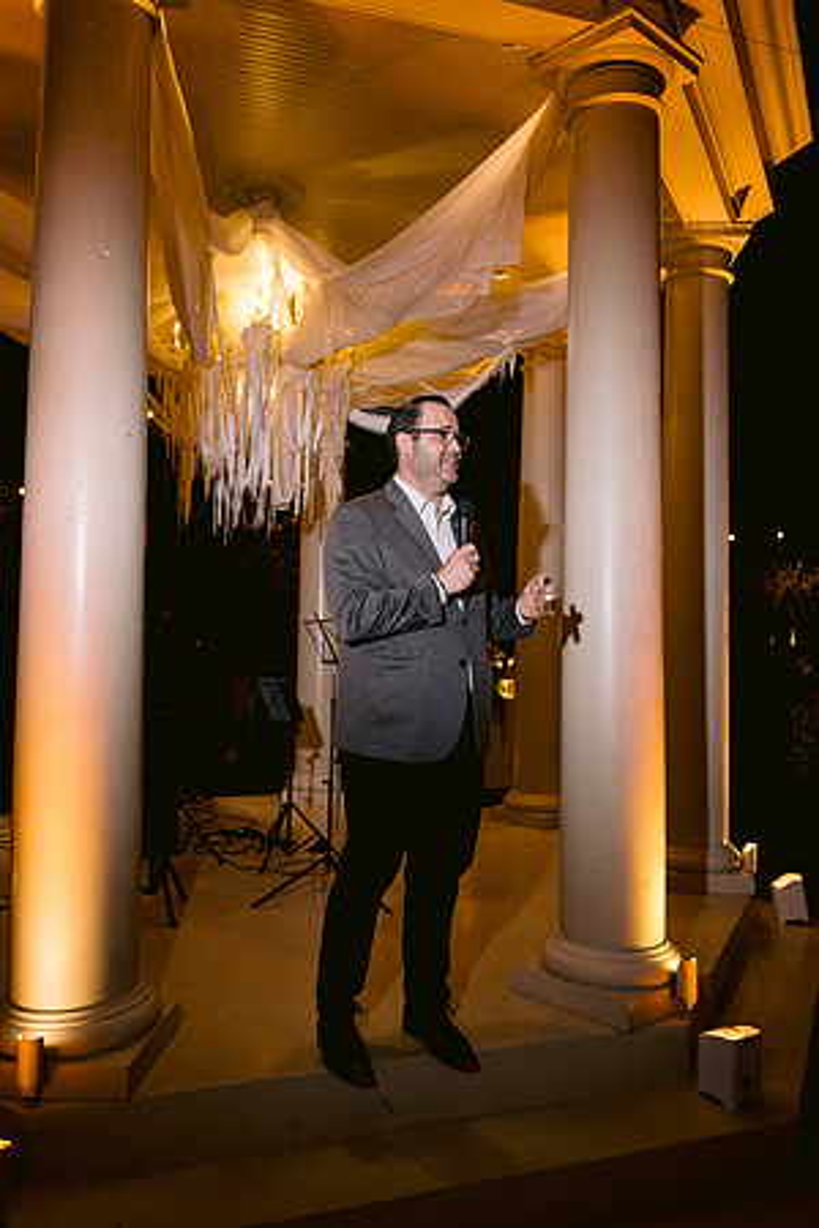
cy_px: 614
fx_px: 955
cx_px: 410
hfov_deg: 46.4
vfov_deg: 65.5
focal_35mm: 28
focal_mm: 28
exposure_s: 1/100
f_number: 3.2
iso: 800
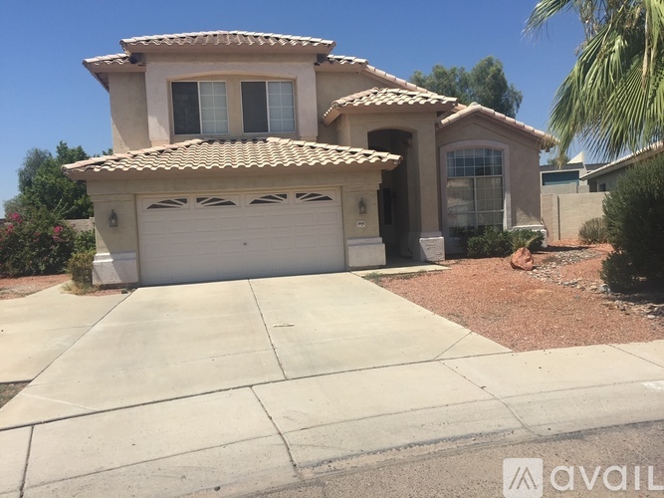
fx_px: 556
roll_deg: +2.7
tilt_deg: -2.3
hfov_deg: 61.7
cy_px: 249
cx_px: 332
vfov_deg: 48.2
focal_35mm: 29
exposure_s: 1/2825
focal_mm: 4.15
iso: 32
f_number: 2.2
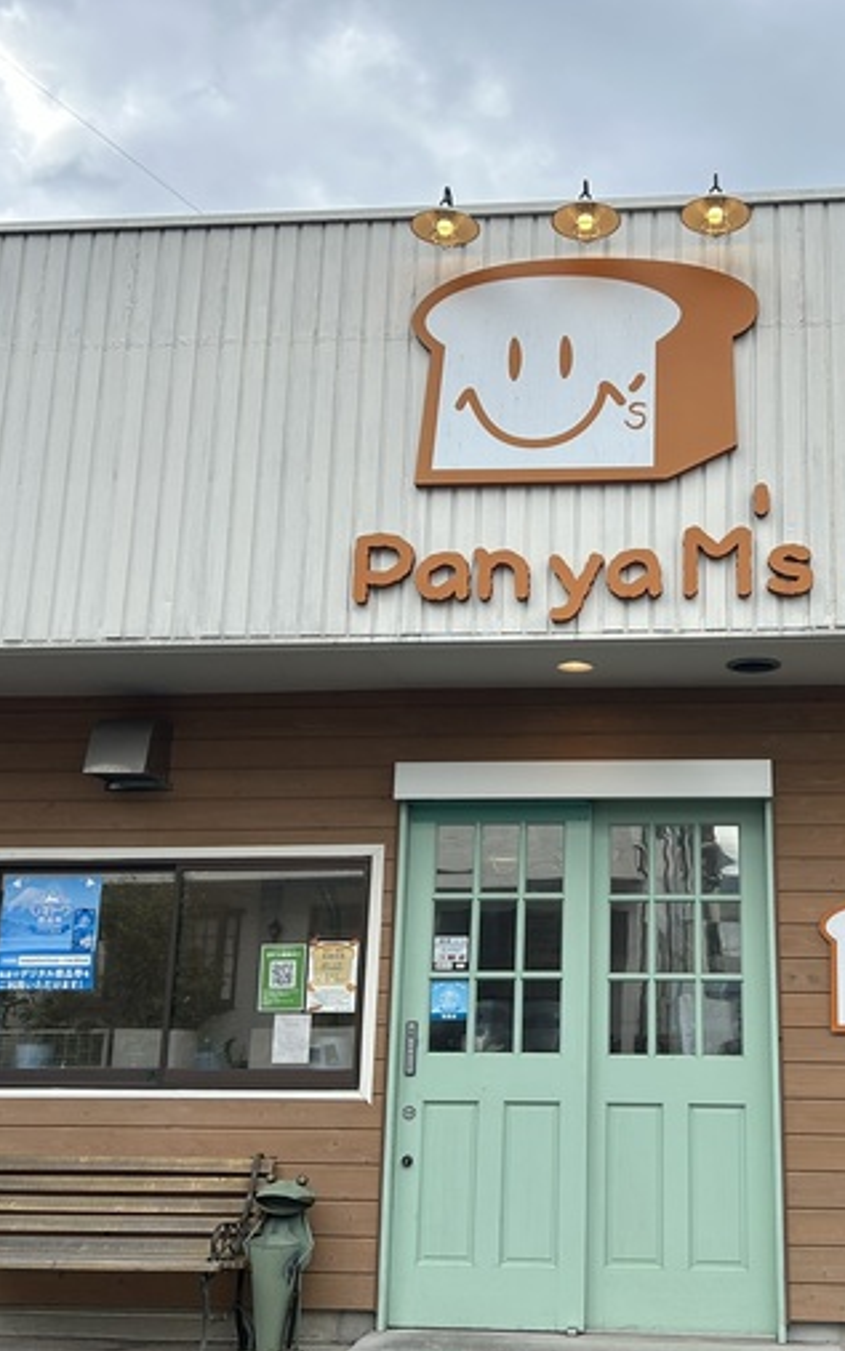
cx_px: 602
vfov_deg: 52.7
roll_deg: -1.6
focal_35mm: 37
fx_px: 1363
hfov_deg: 33.9
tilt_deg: +11.6
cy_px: 674
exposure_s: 1/1901
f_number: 1.5
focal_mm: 5.7
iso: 50
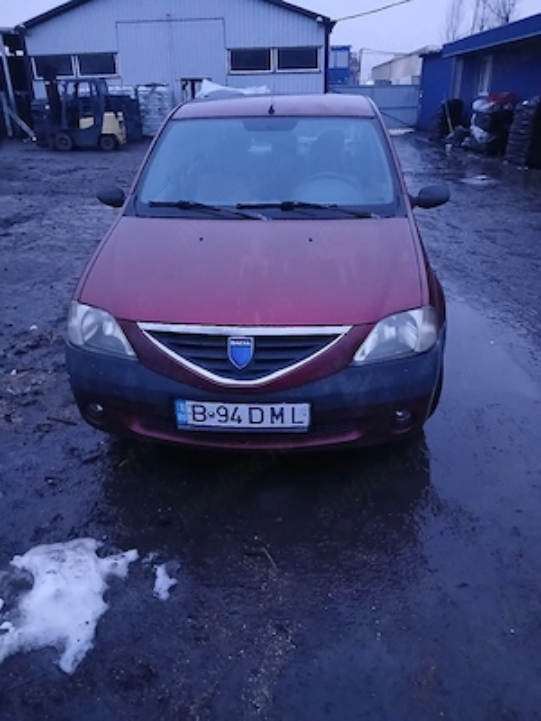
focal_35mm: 26
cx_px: 270
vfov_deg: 67.3
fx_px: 542
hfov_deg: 53.1
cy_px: 360
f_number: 1.8
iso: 1600
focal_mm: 3.98
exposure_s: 1/16.7
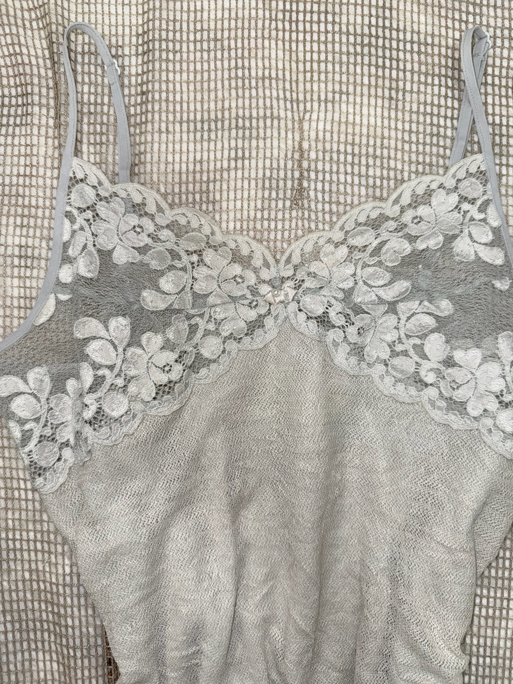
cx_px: 256
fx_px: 474
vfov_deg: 71.6
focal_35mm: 24
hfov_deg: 56.8
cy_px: 342
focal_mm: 6.76
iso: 50
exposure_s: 1/79
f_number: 1.78
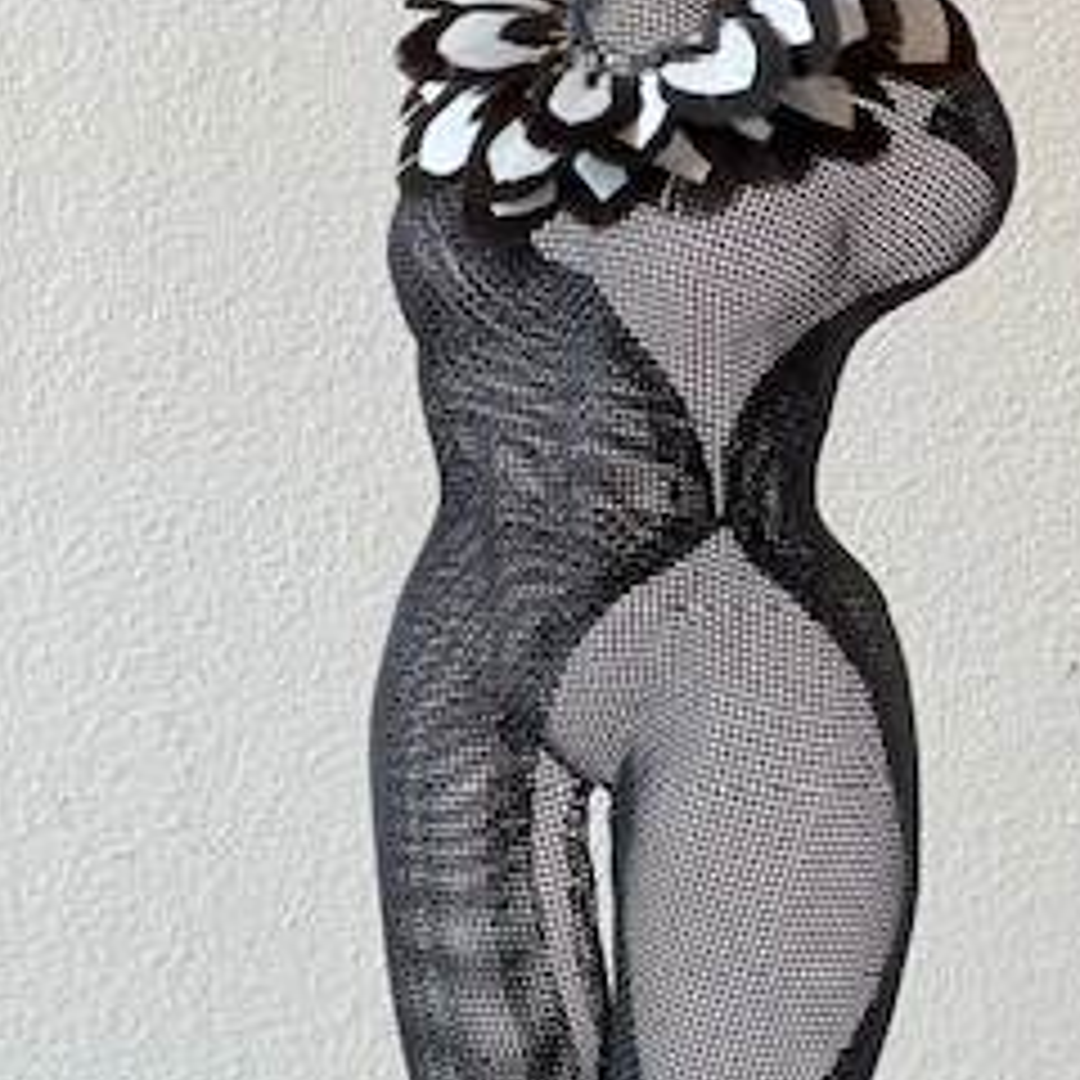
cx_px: 711
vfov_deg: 11.5
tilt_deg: -15.7
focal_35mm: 151
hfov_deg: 11.6
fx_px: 5330
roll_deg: +0.2
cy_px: 968
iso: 32
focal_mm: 7.5
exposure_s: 1/100
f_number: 2.2
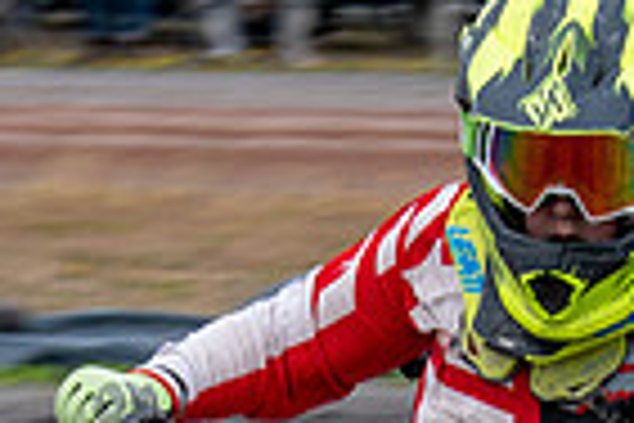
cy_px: 920
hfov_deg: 3.8
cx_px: 268
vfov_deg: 2.5
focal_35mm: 546
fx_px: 9615
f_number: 8
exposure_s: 1/320
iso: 200
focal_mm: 86
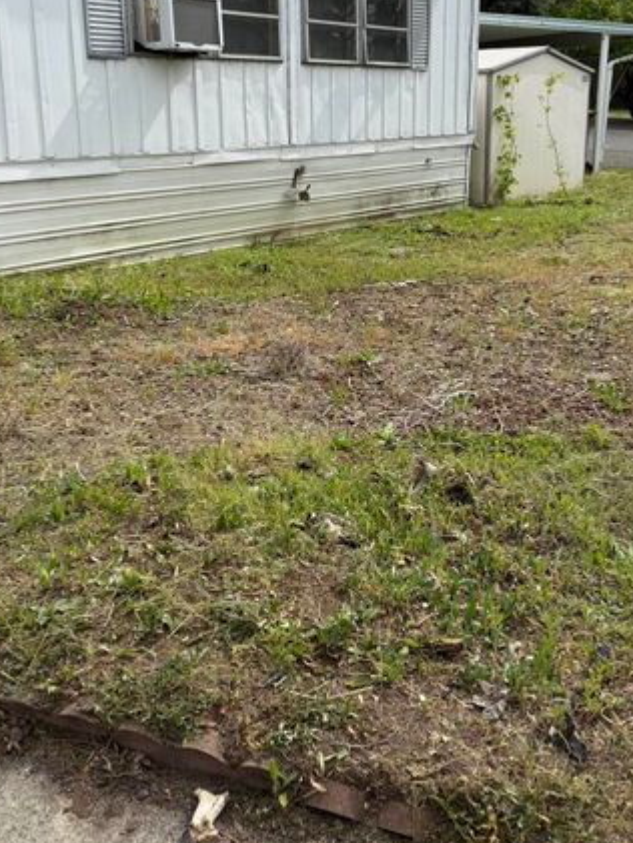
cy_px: 291
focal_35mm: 38
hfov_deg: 37.7
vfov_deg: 48.3
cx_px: 347
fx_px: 926
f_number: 1.78
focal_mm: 6.76
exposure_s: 1/4975
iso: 100
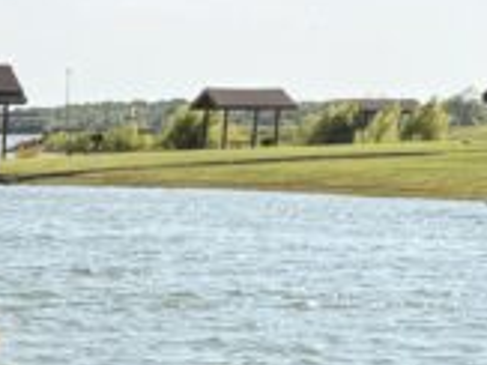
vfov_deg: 9.1
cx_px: -460
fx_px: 2123
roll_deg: -1.7
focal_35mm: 151
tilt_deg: -16.7
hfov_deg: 11.8
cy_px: 796
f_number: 1.78
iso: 80
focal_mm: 6.76
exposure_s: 1/5714
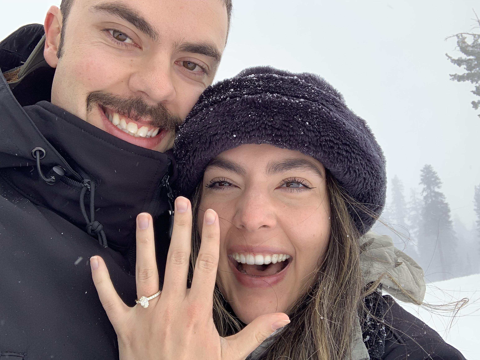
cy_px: 180
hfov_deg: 56.8
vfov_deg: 44.2
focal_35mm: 32
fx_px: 444
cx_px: 240
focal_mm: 2.87
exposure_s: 1/471
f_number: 2.2
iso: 16
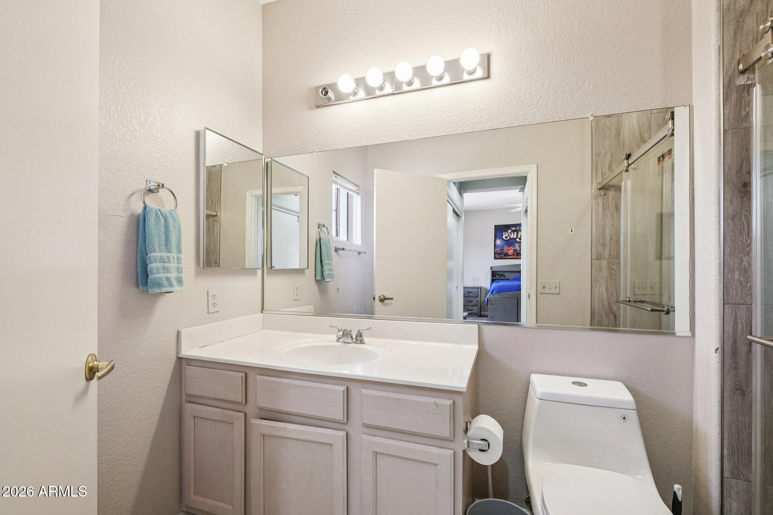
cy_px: 258
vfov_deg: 77.3
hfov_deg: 100.4
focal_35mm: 15
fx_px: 322
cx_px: 386
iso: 400
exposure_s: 1/8
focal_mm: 10
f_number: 8
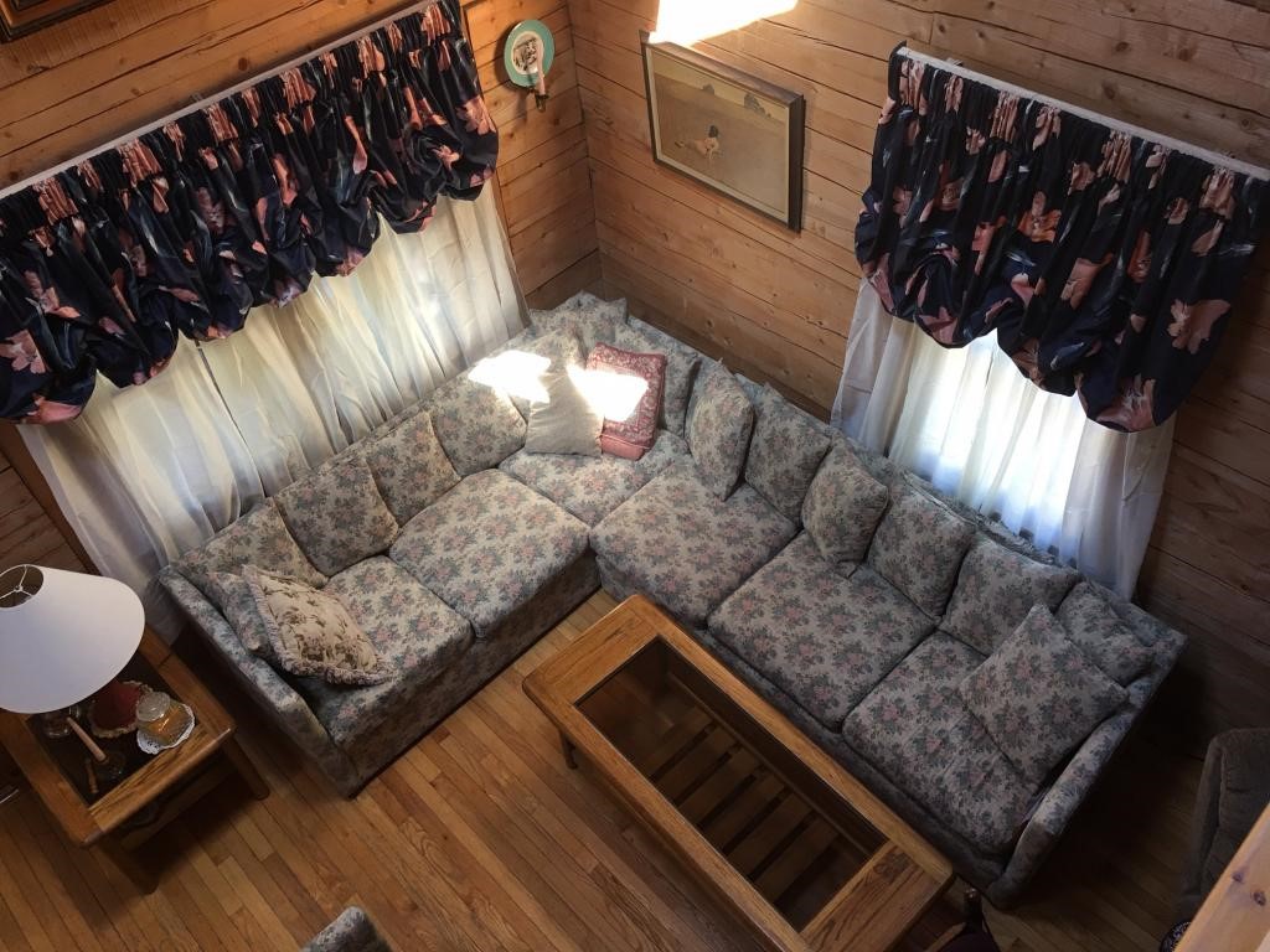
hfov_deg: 61.7
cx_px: 635
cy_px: 476
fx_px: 1064
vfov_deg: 48.2
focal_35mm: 29
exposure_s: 1/15
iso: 32
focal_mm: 4.15
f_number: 2.2
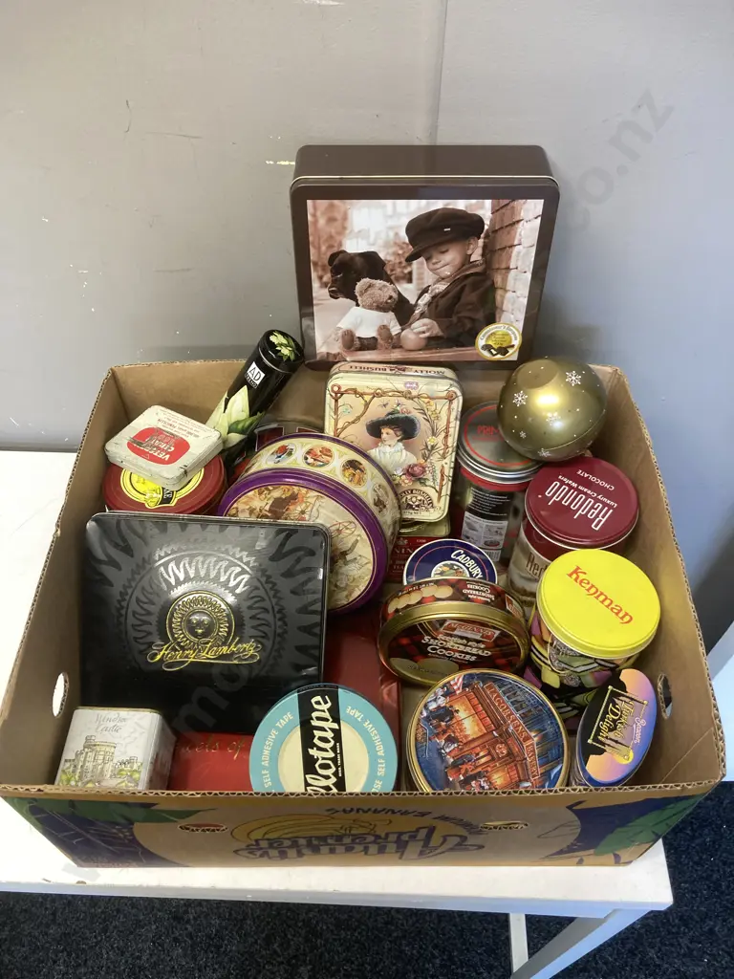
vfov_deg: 63.4
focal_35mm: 28
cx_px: 367
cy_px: 490
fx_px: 792
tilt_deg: -50.7
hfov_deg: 49.7
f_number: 1.8
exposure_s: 1/50
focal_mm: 3.99
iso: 100
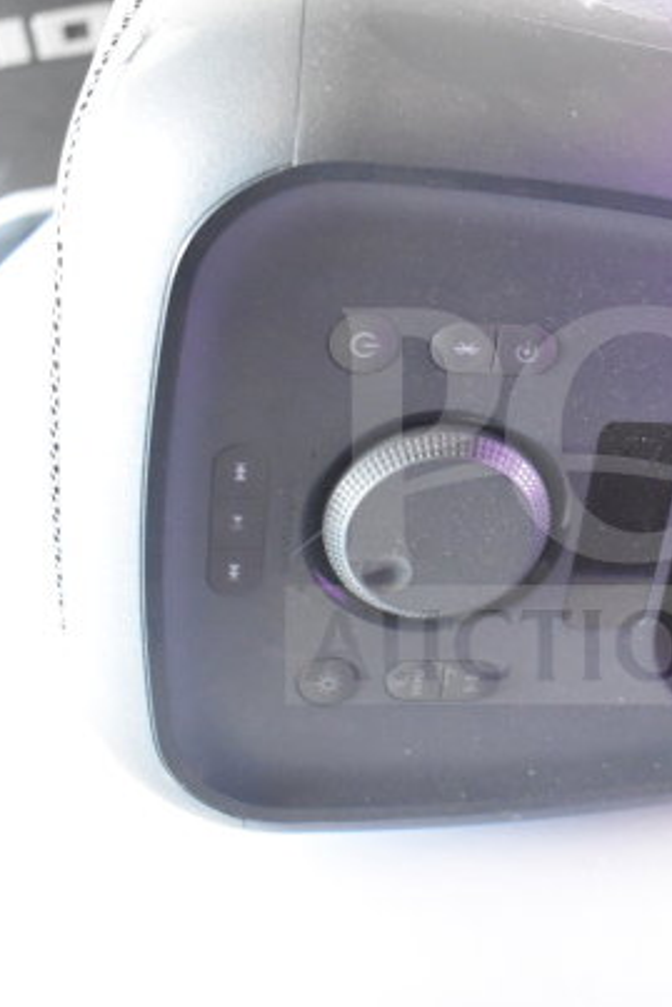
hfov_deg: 23.4
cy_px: 506
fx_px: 1588
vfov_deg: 35.2
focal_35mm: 57
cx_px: 565
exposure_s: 1/40
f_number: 4
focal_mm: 25
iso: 5600
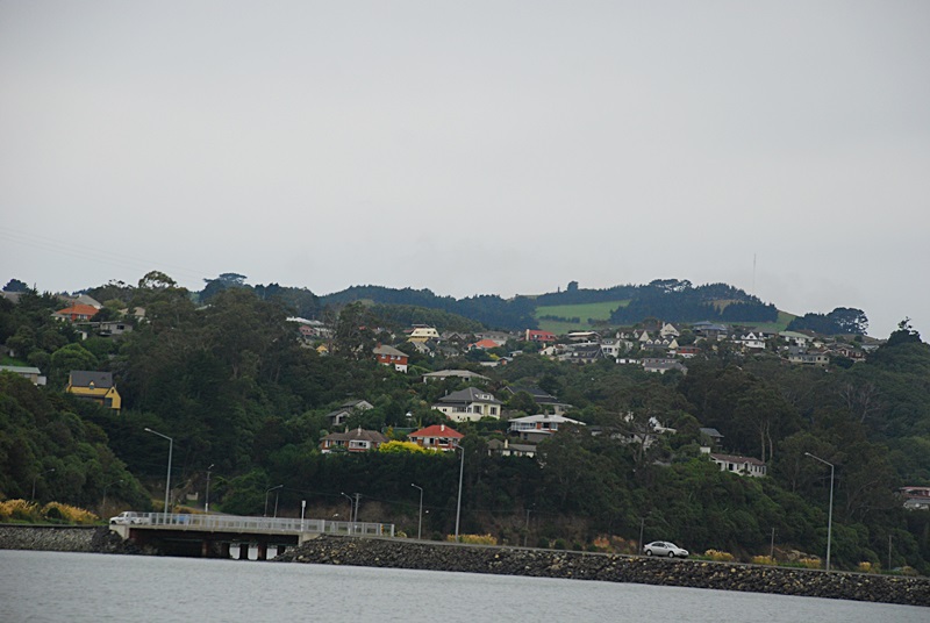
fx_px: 3687
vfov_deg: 9.7
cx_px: 465
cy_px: 312
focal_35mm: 142
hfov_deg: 14.4
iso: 400
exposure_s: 1/160
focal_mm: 95
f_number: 6.3
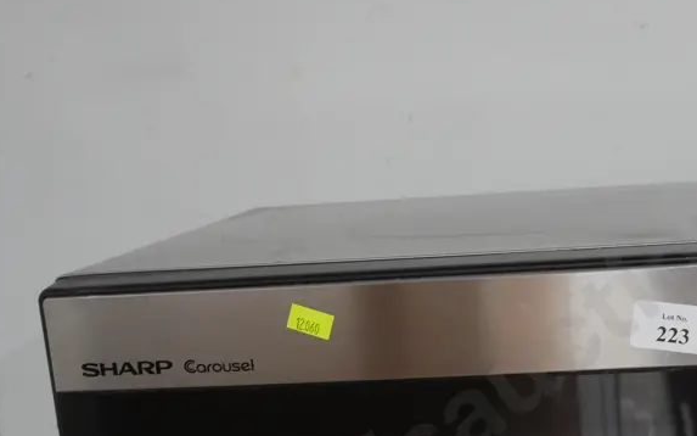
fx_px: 1368
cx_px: 530
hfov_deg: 28.1
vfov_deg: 17.9
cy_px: 374
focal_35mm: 72
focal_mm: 19
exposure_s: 1/60
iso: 1000
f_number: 4.1
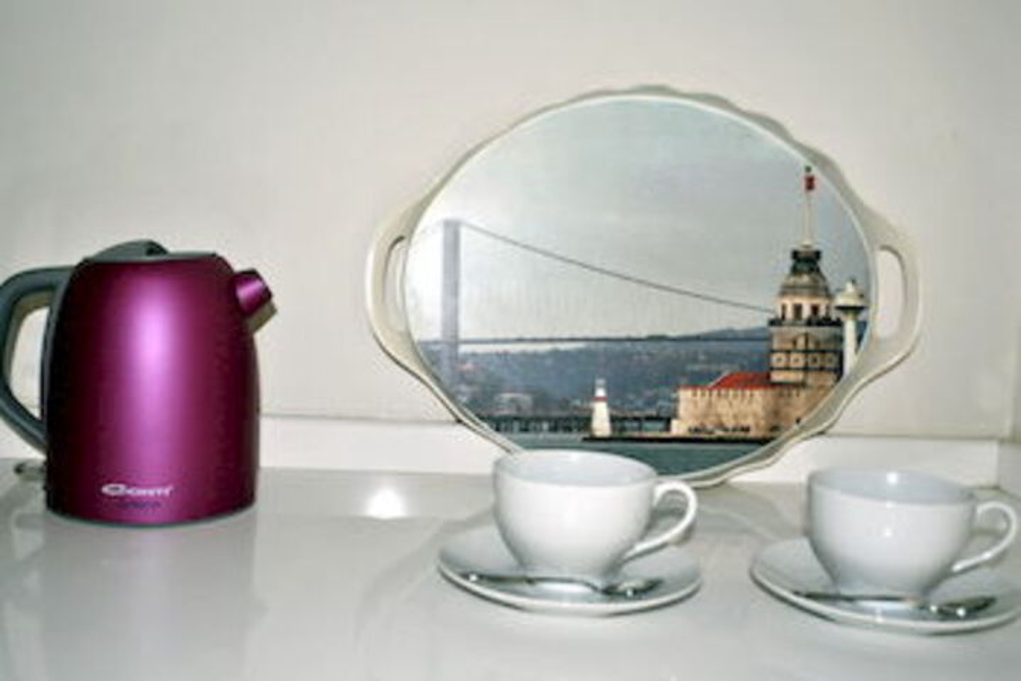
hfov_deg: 53.1
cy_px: 340
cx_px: 510
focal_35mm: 36
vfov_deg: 36.9
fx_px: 1021
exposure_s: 1/60
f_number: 4
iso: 200
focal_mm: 24
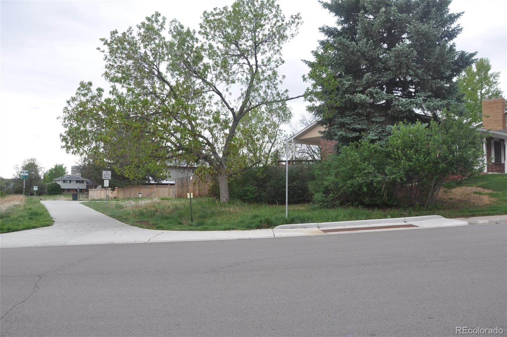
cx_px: 254
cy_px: 168
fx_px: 380
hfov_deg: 67.5
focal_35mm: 27
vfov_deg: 47.8
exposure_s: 1/100
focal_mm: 18
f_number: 10
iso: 200
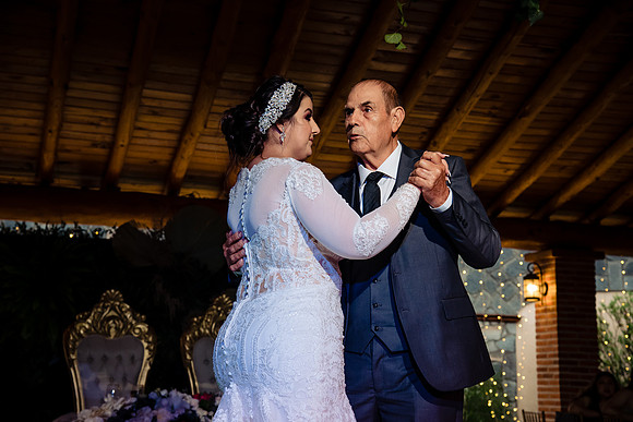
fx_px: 1143
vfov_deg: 20.9
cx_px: 316
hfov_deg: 31.0
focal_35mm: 65
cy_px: 211
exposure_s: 1/200
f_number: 6.3
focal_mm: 65
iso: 2000
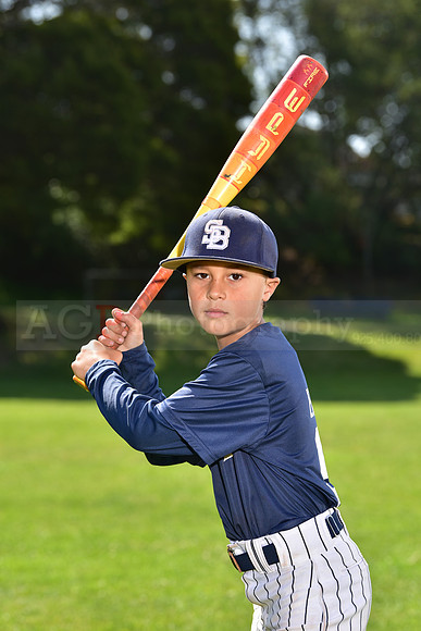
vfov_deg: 15.8
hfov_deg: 10.6
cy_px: 316
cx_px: 210
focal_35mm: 130
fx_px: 2279
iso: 100
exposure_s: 1/250
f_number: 5.6
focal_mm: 130
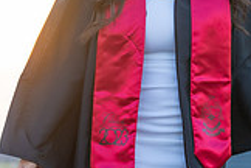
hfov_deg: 7.4
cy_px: 44
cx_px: 149
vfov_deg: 4.9
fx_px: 1945
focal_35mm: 279
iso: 500
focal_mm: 78
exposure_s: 1/320
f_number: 2.8
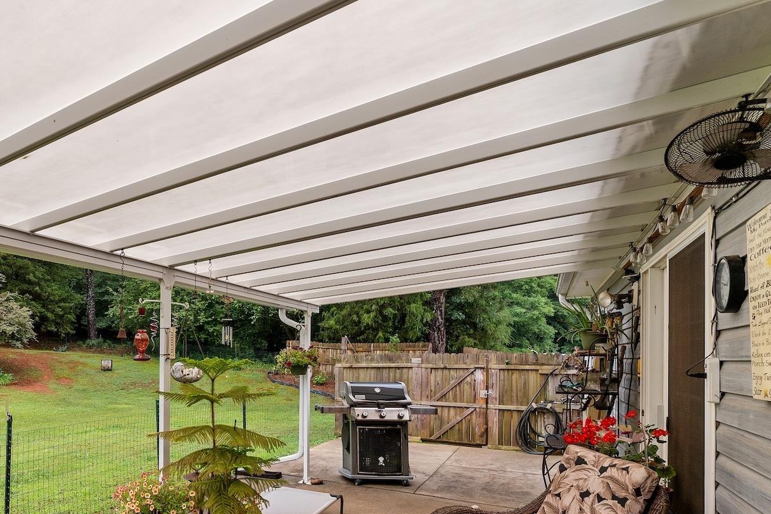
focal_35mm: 23
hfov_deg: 69.6
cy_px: 352
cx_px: 168
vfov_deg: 53.7
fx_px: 492
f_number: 6.3
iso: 400
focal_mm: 14
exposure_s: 1/320
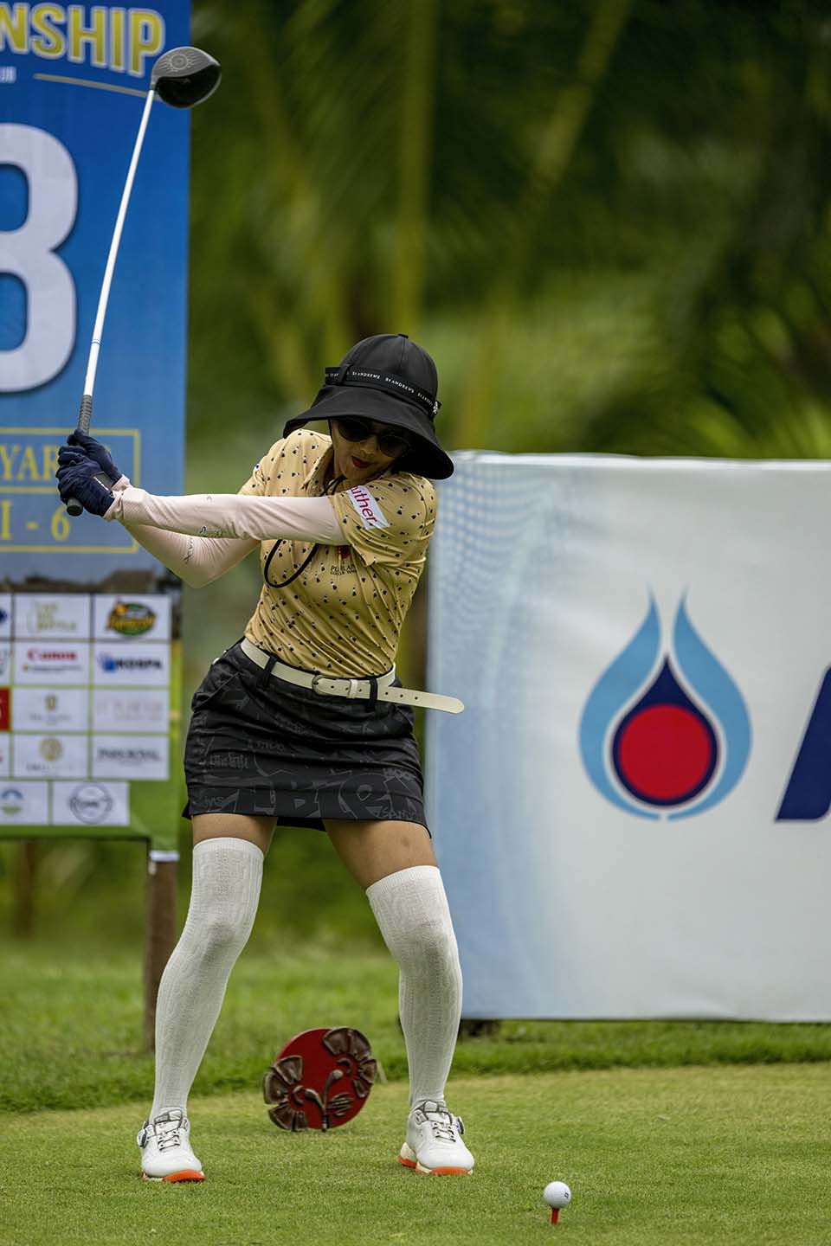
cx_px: 416
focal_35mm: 400
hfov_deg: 3.4
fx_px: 13849
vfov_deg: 5.2
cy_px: 623
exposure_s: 1/4000
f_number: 3.5
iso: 450
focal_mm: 400
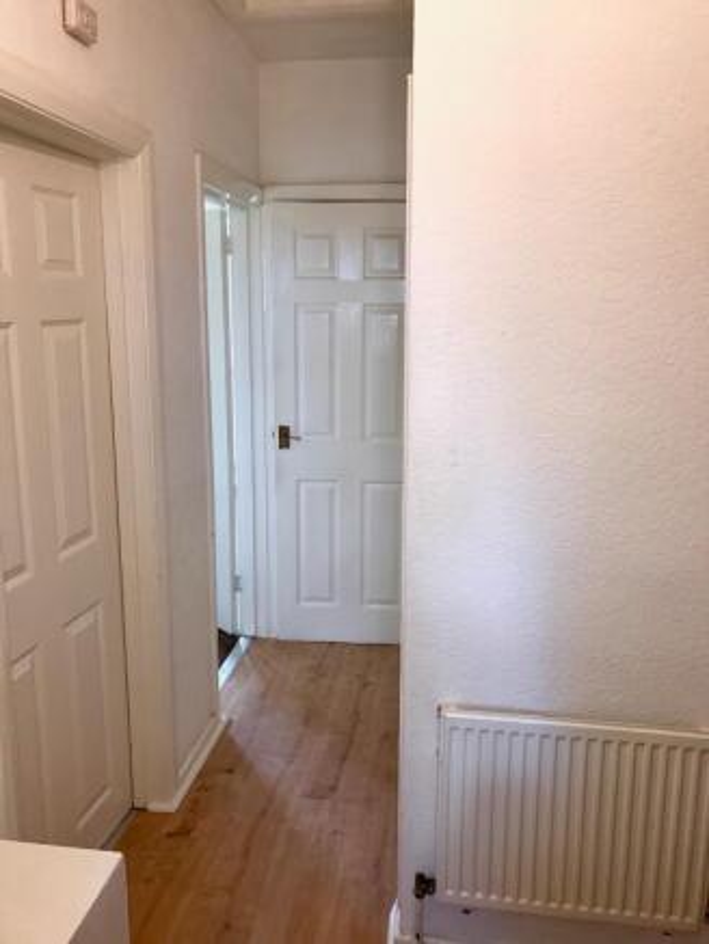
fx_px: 764
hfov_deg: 49.8
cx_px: 354
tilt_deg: -10.4
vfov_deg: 63.4
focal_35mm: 28
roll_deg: +1.5
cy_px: 472
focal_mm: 3.99
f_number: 1.8
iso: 20
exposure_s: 1/49
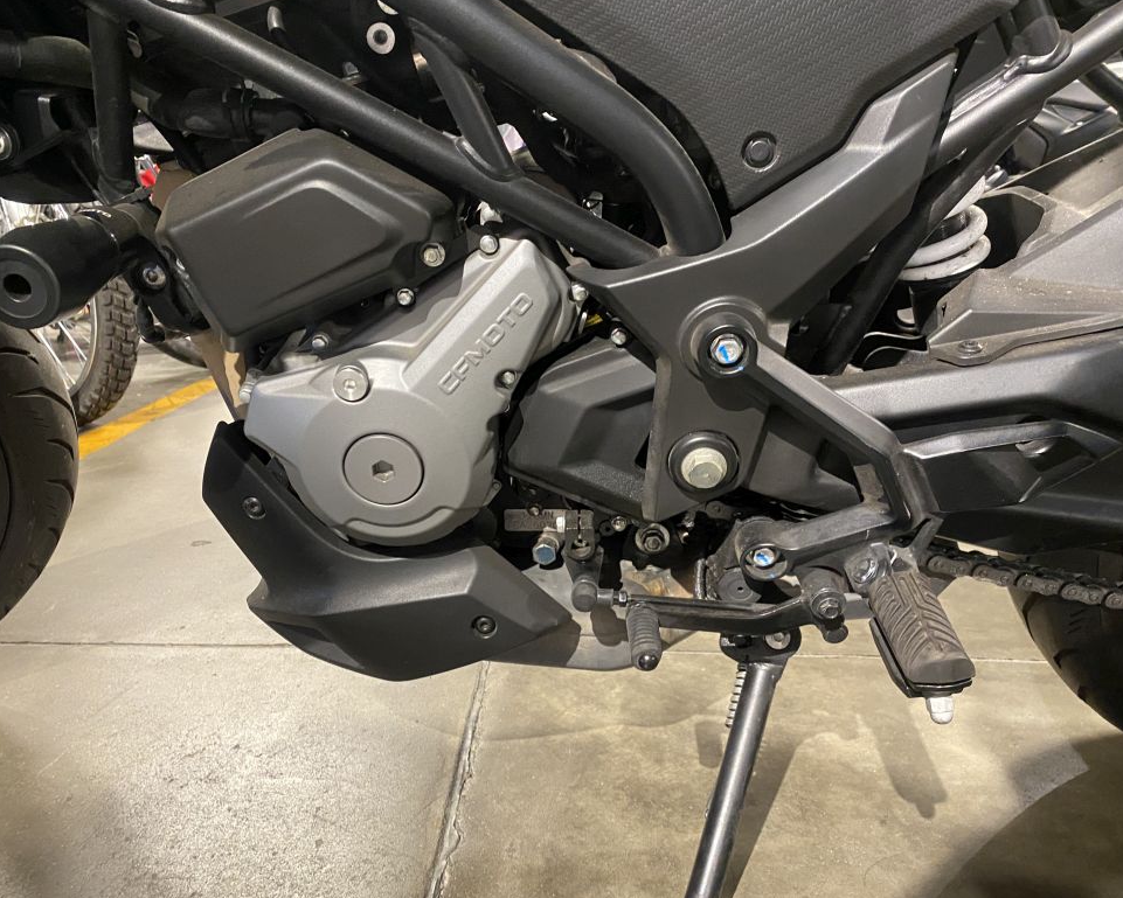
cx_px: 541
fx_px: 931
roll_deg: +0.7
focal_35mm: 28
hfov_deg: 62.2
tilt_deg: -14.9
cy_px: 451
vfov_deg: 51.5
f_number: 1.8
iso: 500
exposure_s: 1/33
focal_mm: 4.25
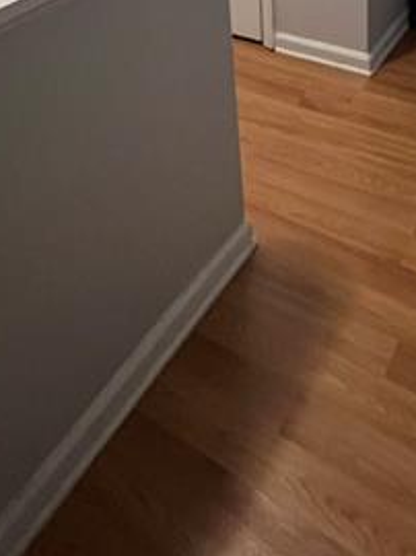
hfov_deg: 38.2
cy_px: -103
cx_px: 272
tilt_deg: -13.7
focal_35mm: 37
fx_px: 594
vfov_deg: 38.1
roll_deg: +2.1
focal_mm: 1.57
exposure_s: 1/60
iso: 500
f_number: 1.8
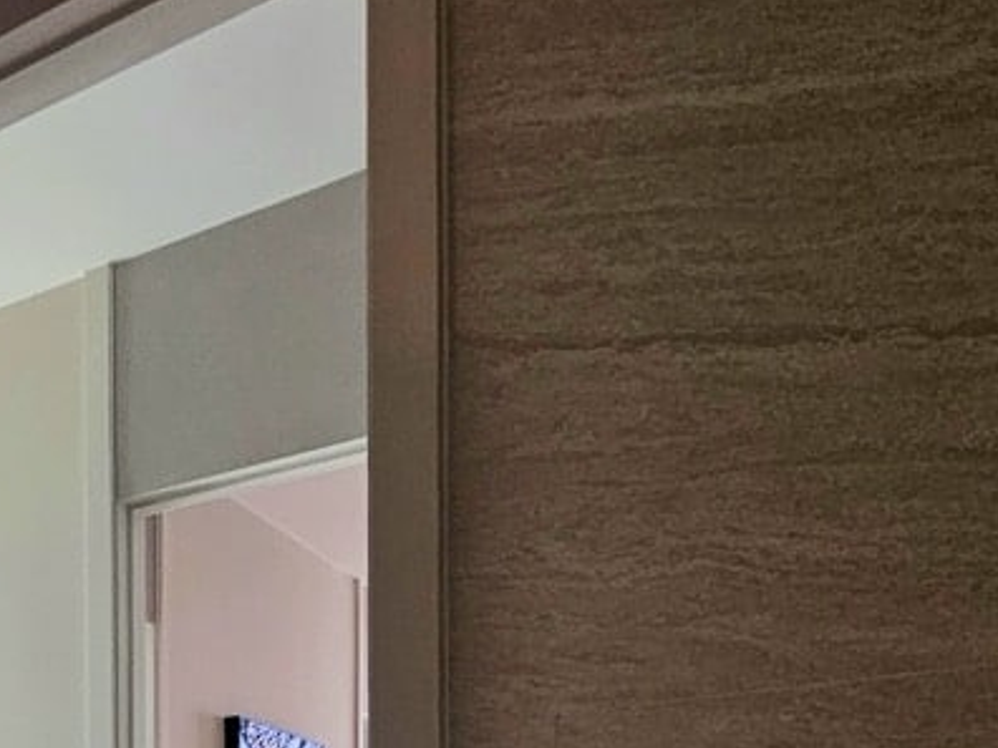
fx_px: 1211
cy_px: 955
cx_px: -353
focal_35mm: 42
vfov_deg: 28.6
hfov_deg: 31.9
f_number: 2.2
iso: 64
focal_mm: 2.2
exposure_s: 1/101
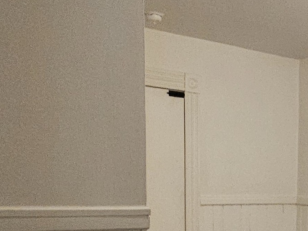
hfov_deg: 30.1
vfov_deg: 23.2
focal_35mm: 59
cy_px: 257
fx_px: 525
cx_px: 317
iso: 500
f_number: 2.2
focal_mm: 2.2
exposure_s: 1/30
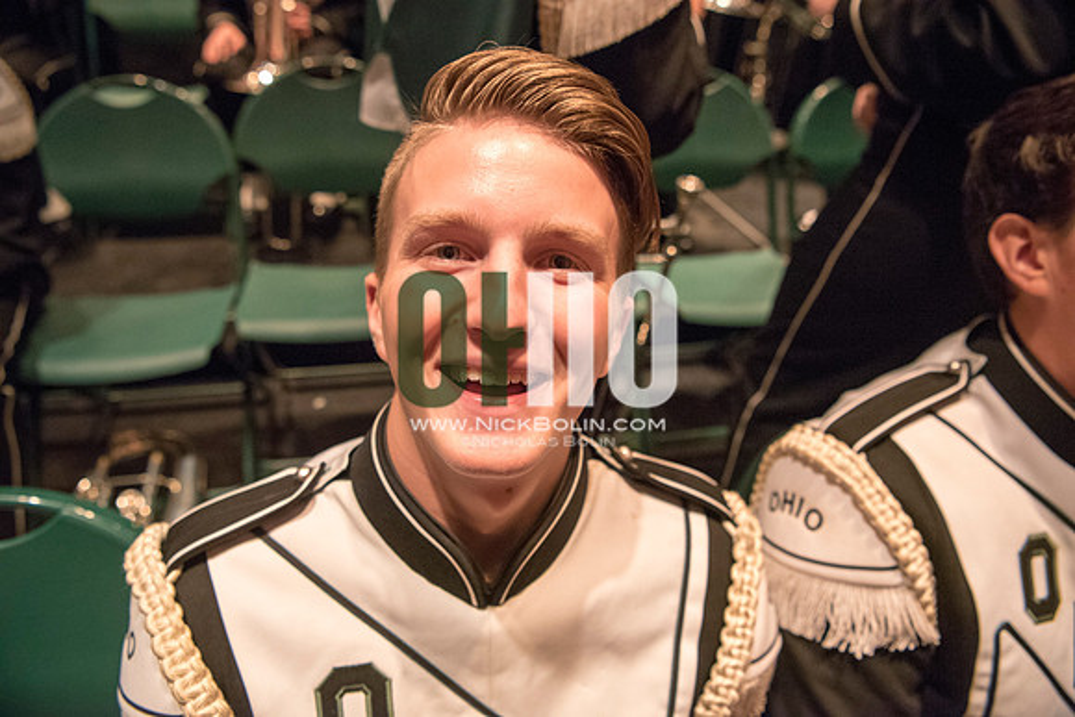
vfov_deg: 53.2
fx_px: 717
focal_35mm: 24
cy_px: 358
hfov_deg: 73.7
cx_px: 538
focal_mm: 24
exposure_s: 1/60
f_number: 3.5
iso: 4000
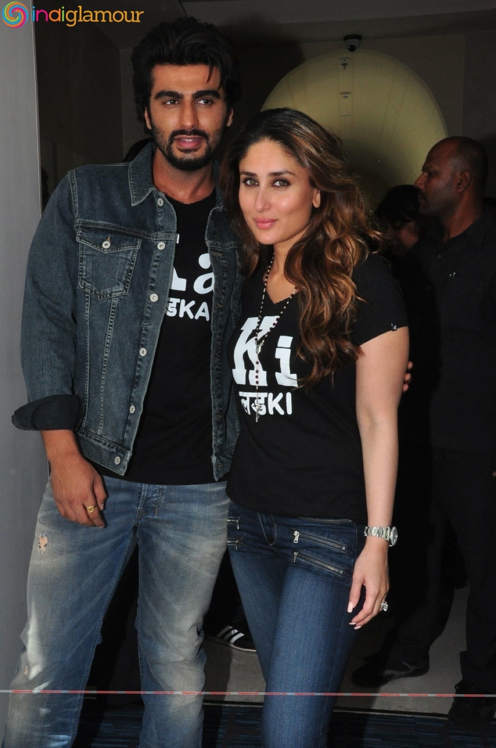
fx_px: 808
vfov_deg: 49.6
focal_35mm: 39
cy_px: 374
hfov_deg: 34.1
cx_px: 248
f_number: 20
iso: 800
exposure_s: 1/125
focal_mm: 26
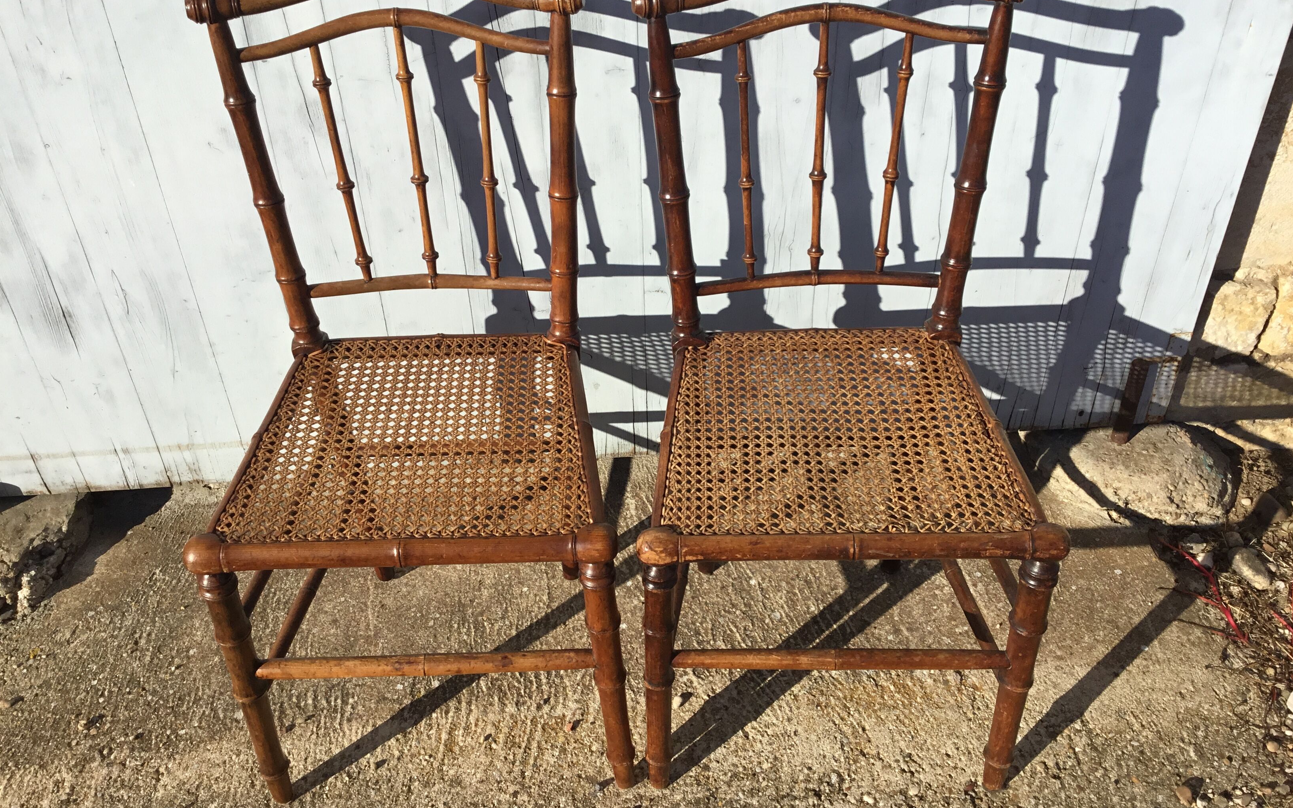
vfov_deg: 38.3
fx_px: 1163
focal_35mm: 33
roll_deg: +1.1
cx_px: 648
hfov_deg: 58.1
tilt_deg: -39.2
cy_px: 407
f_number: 2.4
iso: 25
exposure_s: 1/1631
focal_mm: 3.3
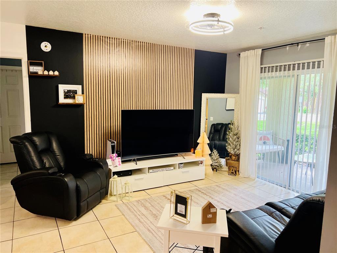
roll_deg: -0.8
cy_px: 126
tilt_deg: -7.4
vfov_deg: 53.1
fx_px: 253
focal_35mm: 26
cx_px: 168
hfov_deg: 67.3
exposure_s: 1/60
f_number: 1.5
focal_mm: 5.7
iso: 160
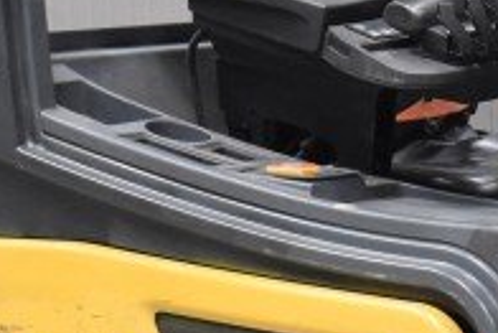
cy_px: 168
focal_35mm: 211
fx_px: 2922
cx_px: 683
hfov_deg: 9.5
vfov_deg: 6.5
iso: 1600
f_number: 5.6
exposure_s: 1/25
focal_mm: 23
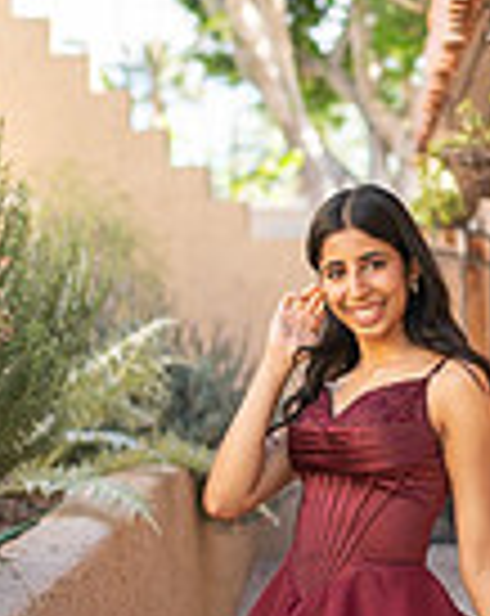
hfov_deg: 14.2
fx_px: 1964
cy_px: 396
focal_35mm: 108
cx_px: 339
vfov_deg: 17.8
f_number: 1.4
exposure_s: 1/4000
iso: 400
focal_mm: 35
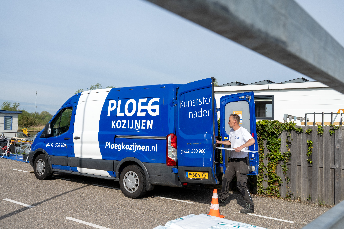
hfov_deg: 55.8
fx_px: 325
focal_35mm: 34
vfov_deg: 38.8
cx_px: 172
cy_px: 114
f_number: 13
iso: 640
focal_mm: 34
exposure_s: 1/640
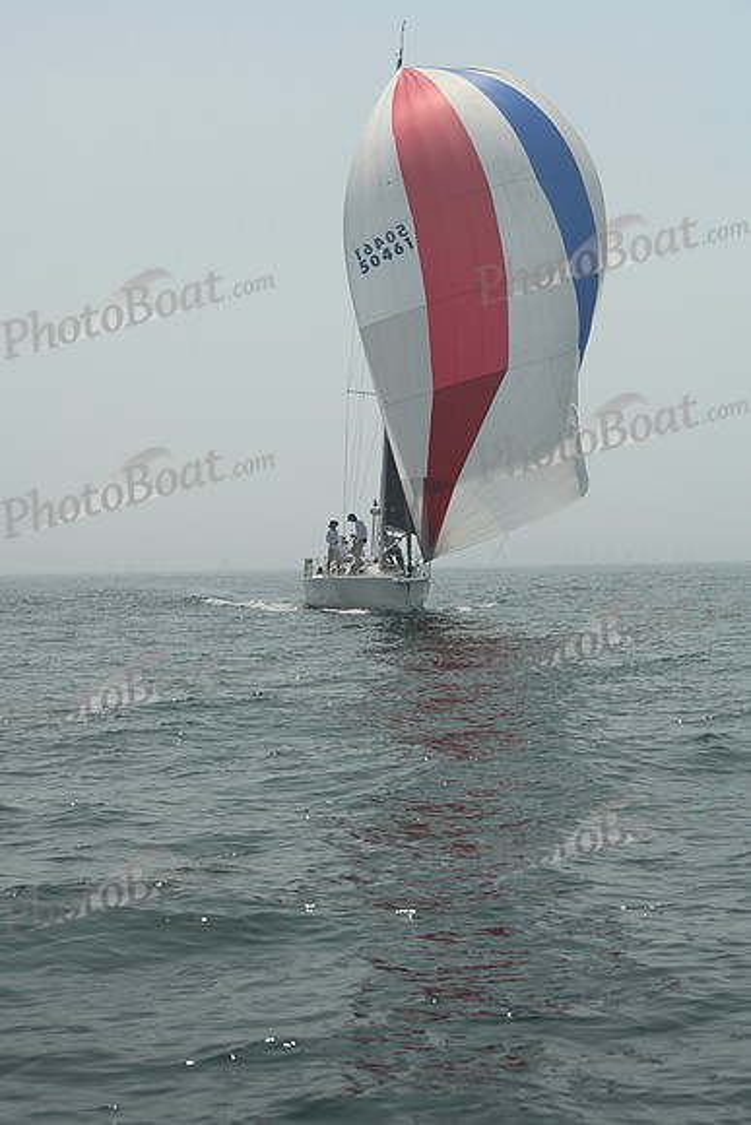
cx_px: 376
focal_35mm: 85
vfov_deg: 23.9
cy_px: 562
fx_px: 2658
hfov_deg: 16.1
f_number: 10
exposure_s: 1/1250
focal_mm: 85
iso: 320
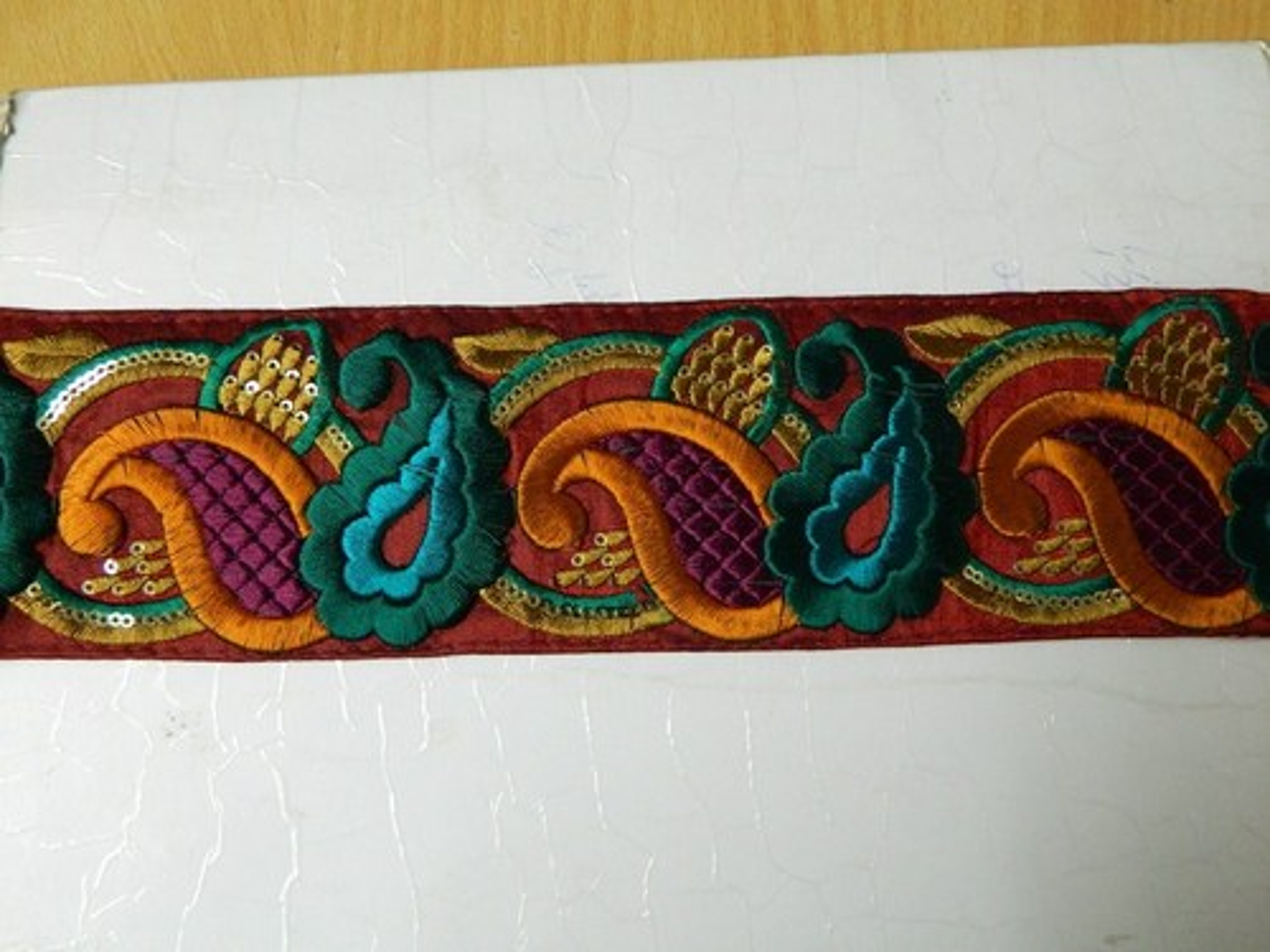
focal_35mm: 31
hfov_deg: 58.4
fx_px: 1137
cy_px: 476
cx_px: 635
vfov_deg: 45.4
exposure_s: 1/13
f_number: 3.2
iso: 400
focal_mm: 5.6
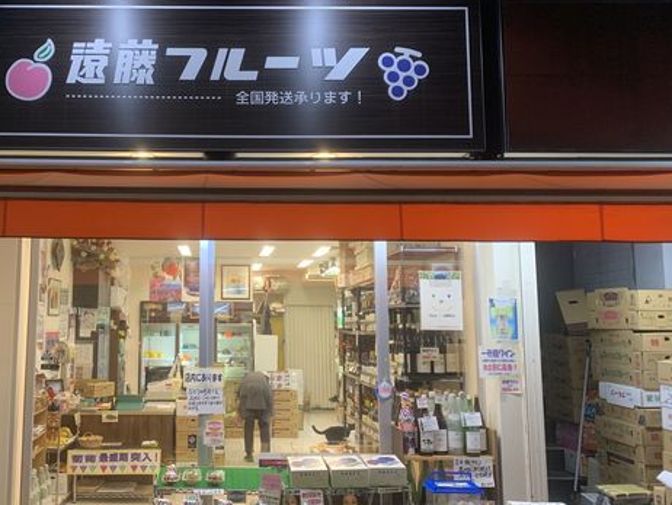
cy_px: 249
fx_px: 699
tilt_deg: +6.9
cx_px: 223
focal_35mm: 36
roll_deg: -1.2
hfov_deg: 50.4
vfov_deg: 39.7
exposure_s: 1/50
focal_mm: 4.25
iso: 125
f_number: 1.8
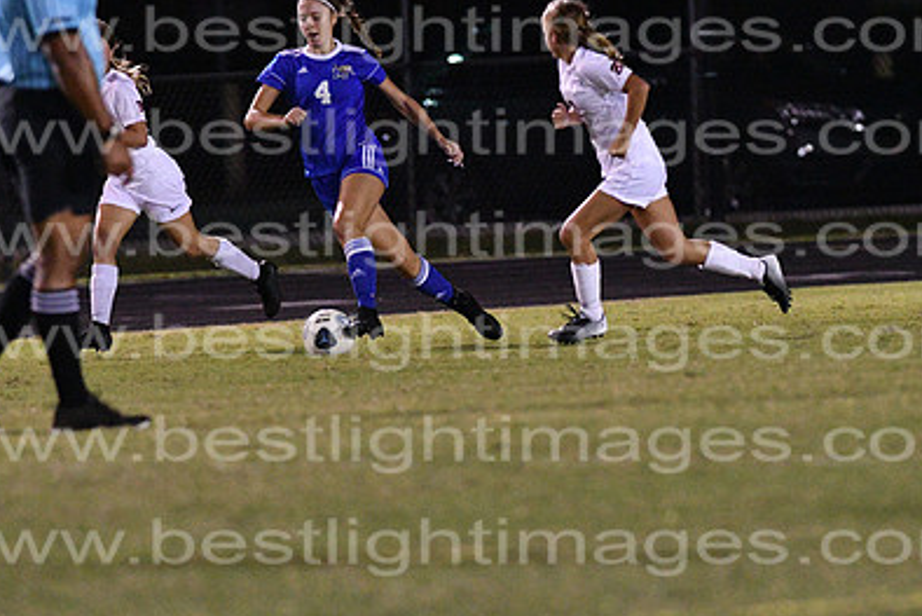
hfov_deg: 3.1
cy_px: 189
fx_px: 16960
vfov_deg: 2.1
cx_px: 459
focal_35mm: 662
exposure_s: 1/640
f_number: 3.5
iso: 10000
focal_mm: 300
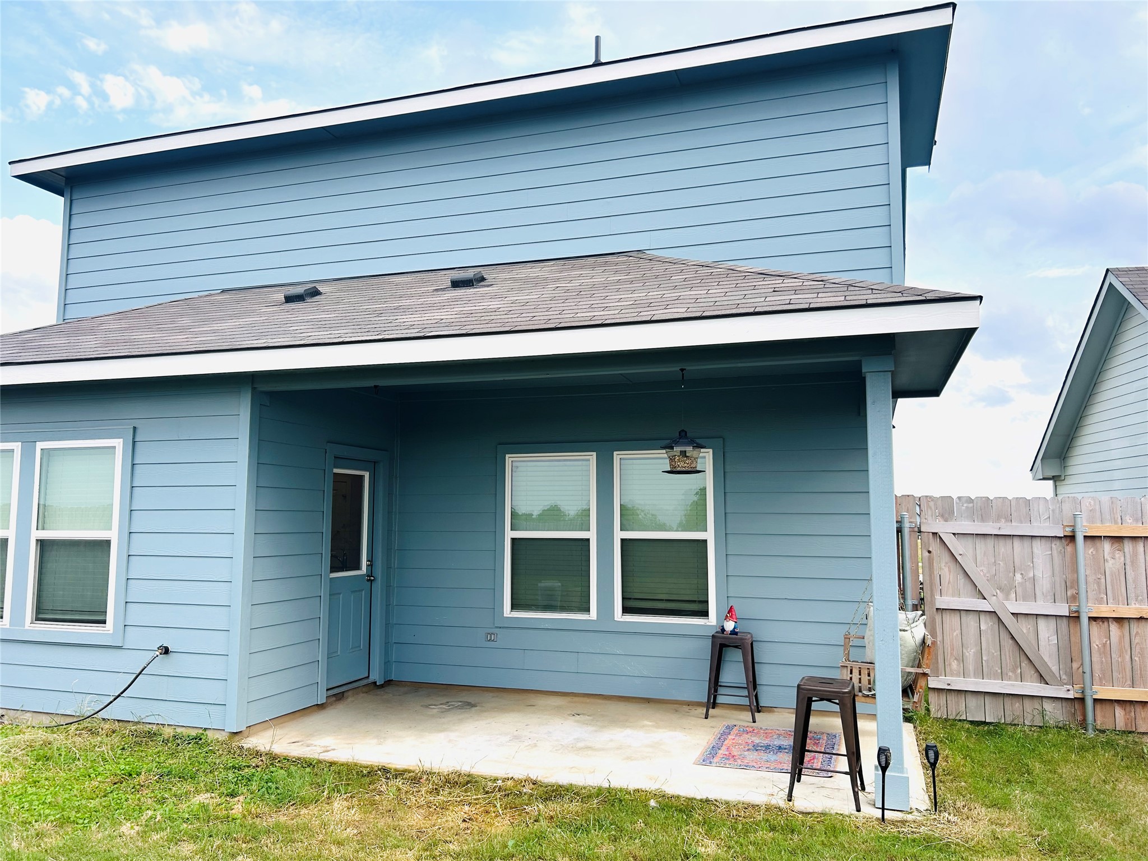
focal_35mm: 26
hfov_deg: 67.3
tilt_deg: +5.6
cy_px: 430
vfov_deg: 53.1
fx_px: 862
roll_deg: -0.3
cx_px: 574
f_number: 1.5
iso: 50
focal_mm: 5.7
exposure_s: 1/827
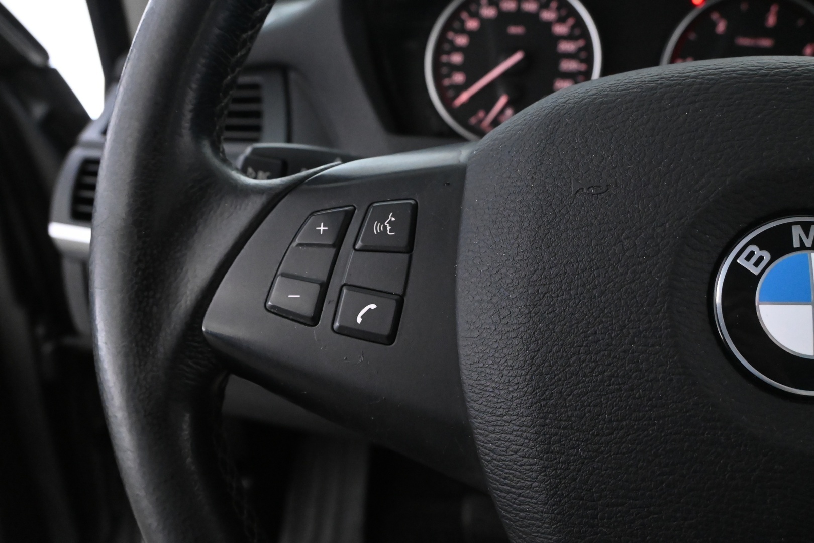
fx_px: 695
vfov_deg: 42.6
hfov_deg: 60.7
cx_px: 407
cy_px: 272
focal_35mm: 31
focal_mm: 20.5
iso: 6400
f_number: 5.6
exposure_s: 1/30
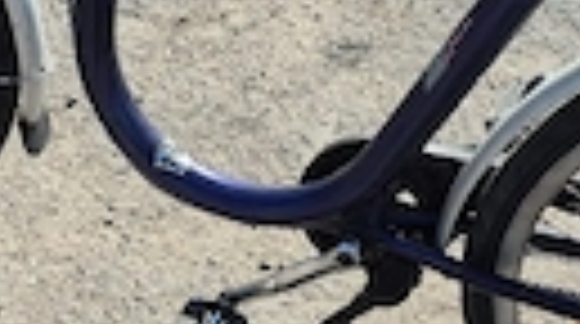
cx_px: 220
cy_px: 189
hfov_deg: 27.1
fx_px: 1197
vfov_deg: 15.4
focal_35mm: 78
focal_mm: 5.4
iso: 25
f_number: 1.8
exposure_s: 1/2000
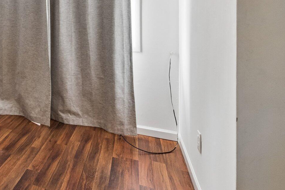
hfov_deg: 47.4
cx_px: -7
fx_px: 253
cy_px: 7
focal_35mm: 32
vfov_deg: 37.4
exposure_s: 1/8
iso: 1000
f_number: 7.1
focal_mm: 15
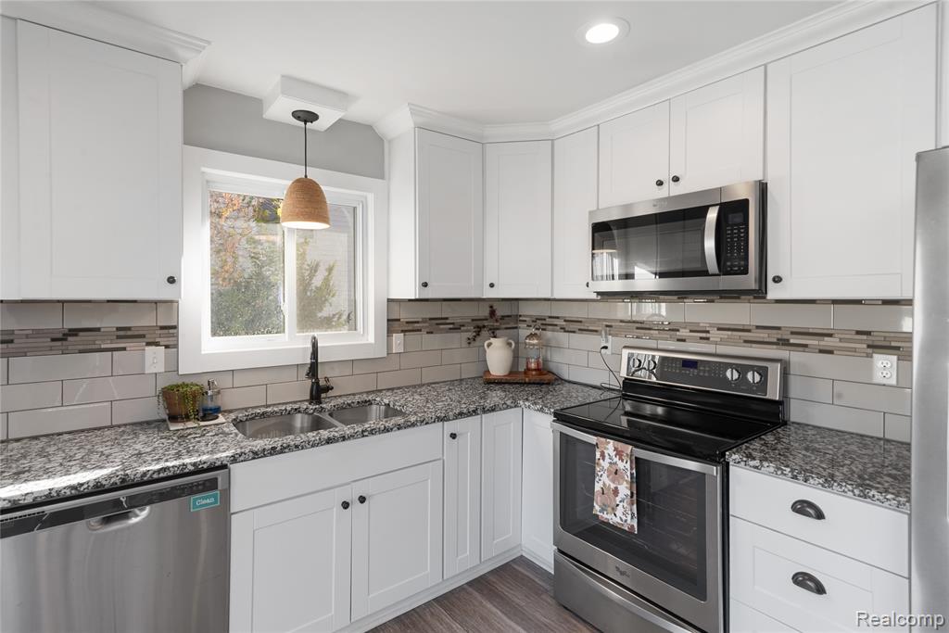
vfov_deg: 70.5
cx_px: 474
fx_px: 448
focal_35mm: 17
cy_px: 316
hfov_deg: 93.3
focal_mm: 17
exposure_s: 1/25
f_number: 9
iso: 320
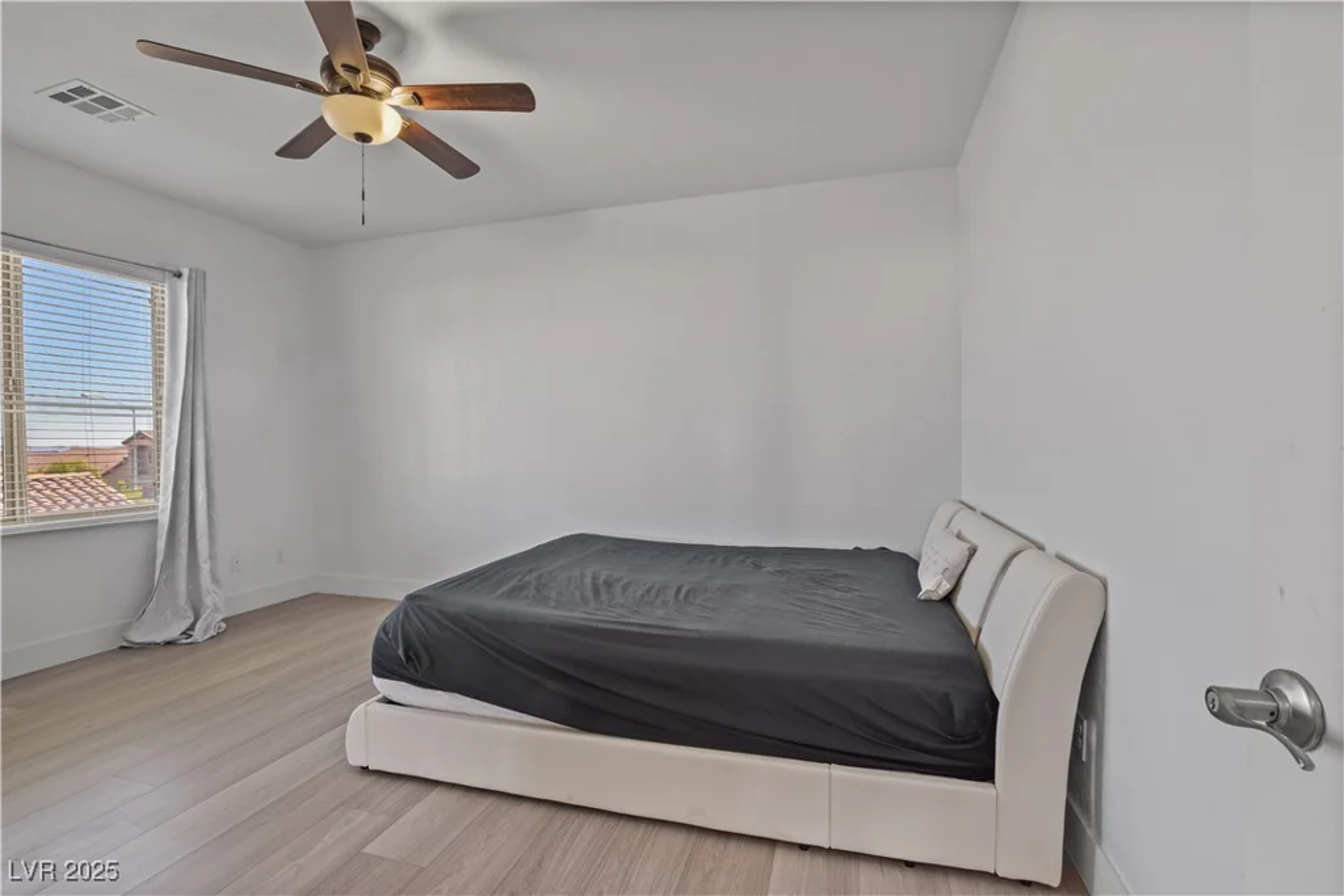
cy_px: 448
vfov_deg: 77.3
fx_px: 560
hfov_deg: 100.4
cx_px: 672
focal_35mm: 15
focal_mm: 10
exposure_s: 1/2
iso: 400
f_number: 8
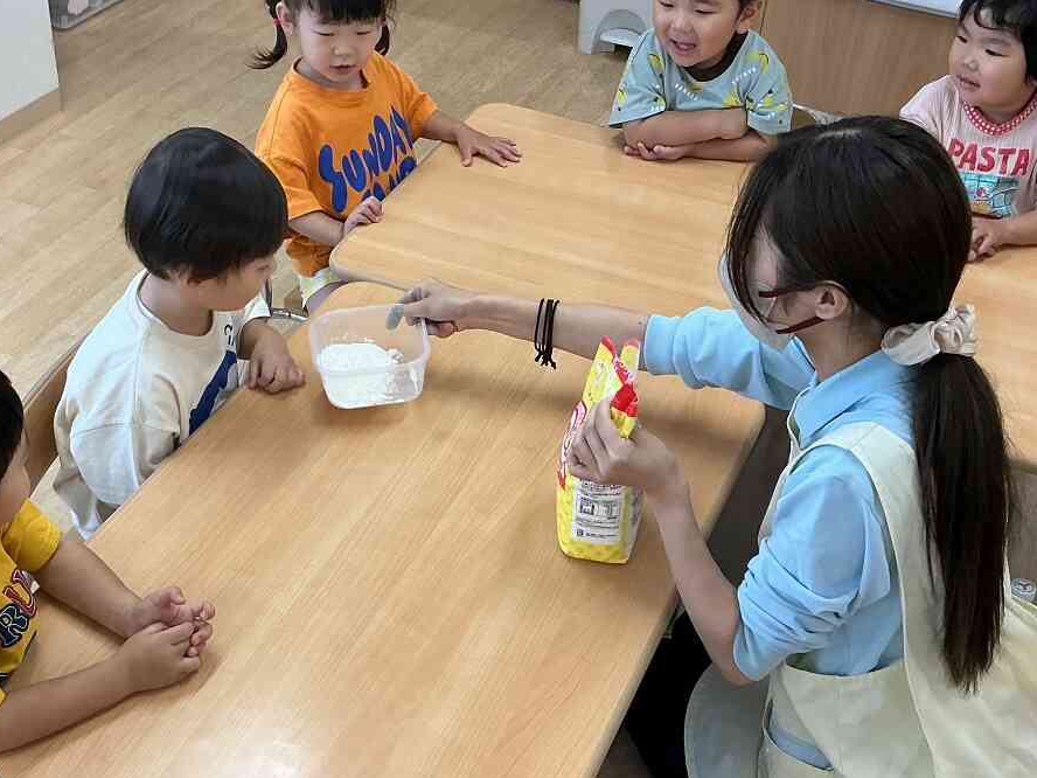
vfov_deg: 29.6
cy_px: 469
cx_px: 402
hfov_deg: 38.7
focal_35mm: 49
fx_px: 1468
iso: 64
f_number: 1.8
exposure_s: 1/120
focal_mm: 3
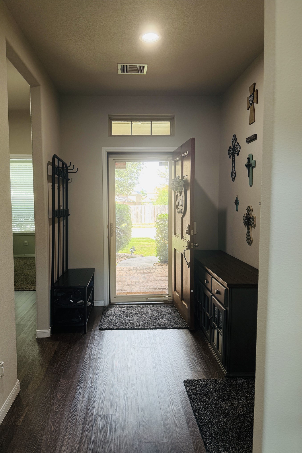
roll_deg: +0.5
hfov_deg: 51.2
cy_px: 226
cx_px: 135
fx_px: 315
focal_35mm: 25
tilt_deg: -4.3
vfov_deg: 71.5
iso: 64
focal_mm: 6.76
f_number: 1.78
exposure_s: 1/120
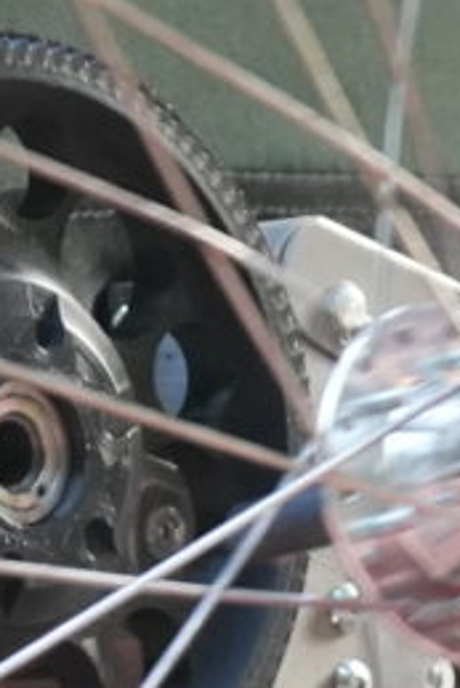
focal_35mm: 543
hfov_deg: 2.5
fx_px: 10393
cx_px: -245
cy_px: -179
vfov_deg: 3.8
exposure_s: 1/60
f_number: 5
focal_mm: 55
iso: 2000
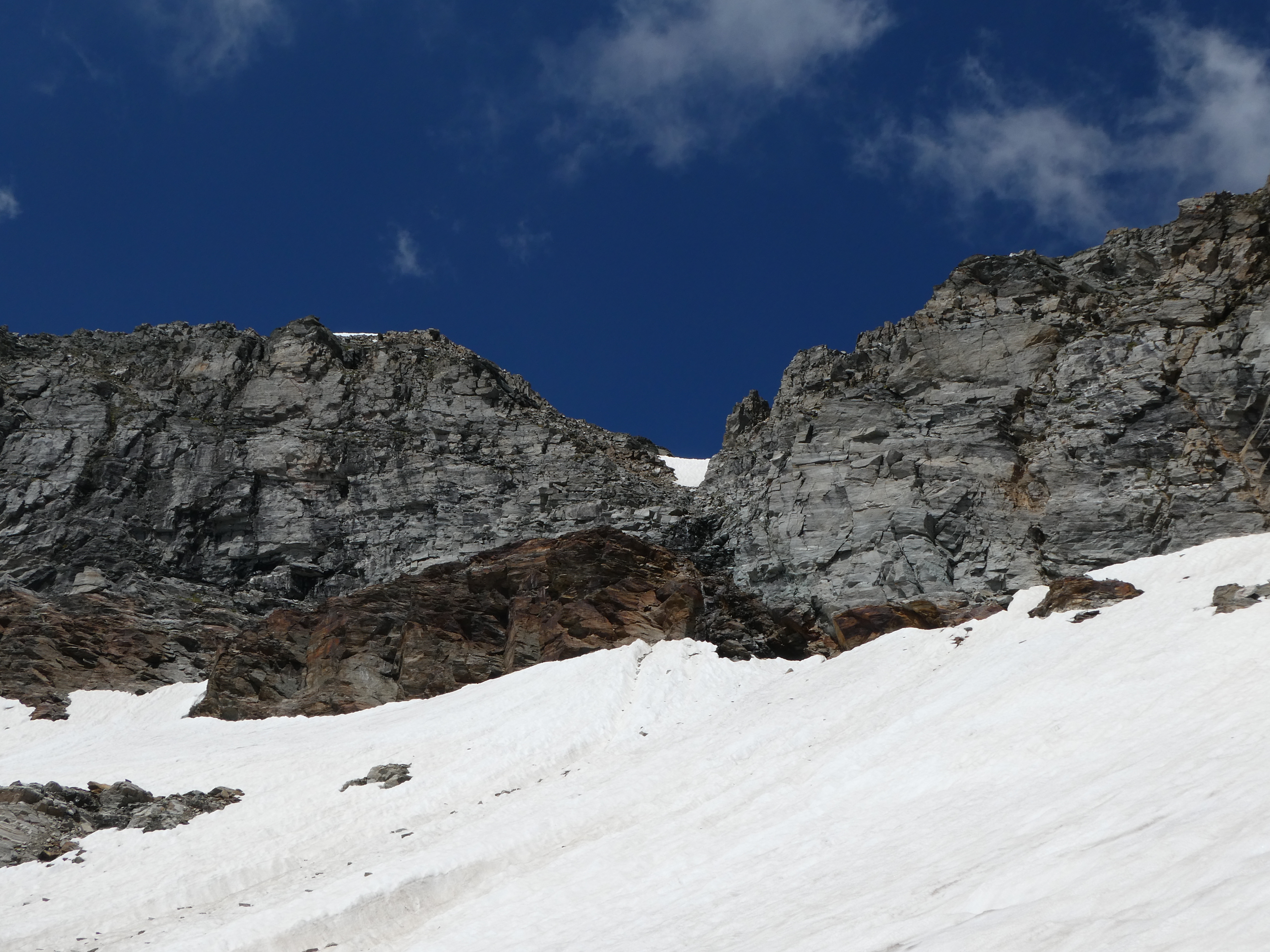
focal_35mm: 44
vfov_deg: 32.9
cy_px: 476
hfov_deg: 42.9
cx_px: 635
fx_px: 1614
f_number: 5.6
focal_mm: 7.8
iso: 80
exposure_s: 1/800
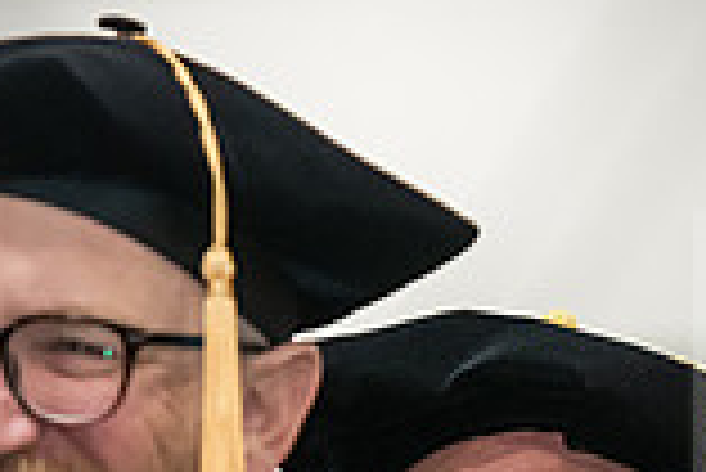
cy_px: 753
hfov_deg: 3.8
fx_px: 10501
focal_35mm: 535
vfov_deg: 2.6
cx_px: 558
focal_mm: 145
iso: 2500
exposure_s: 1/200
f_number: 3.2
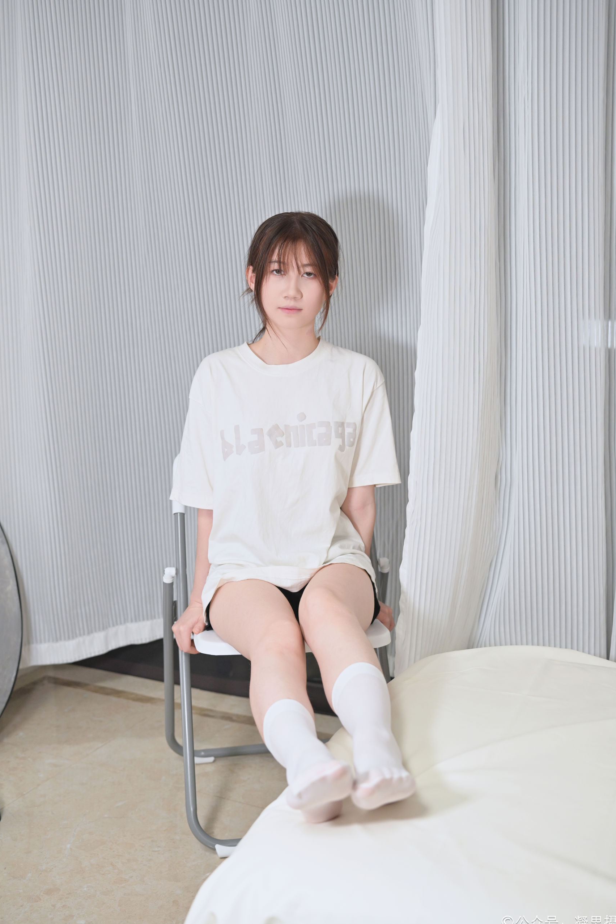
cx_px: 307
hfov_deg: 35.9
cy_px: 442
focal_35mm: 37
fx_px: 949
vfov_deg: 51.9
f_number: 2.8
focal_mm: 35
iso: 1400
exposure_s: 1/100
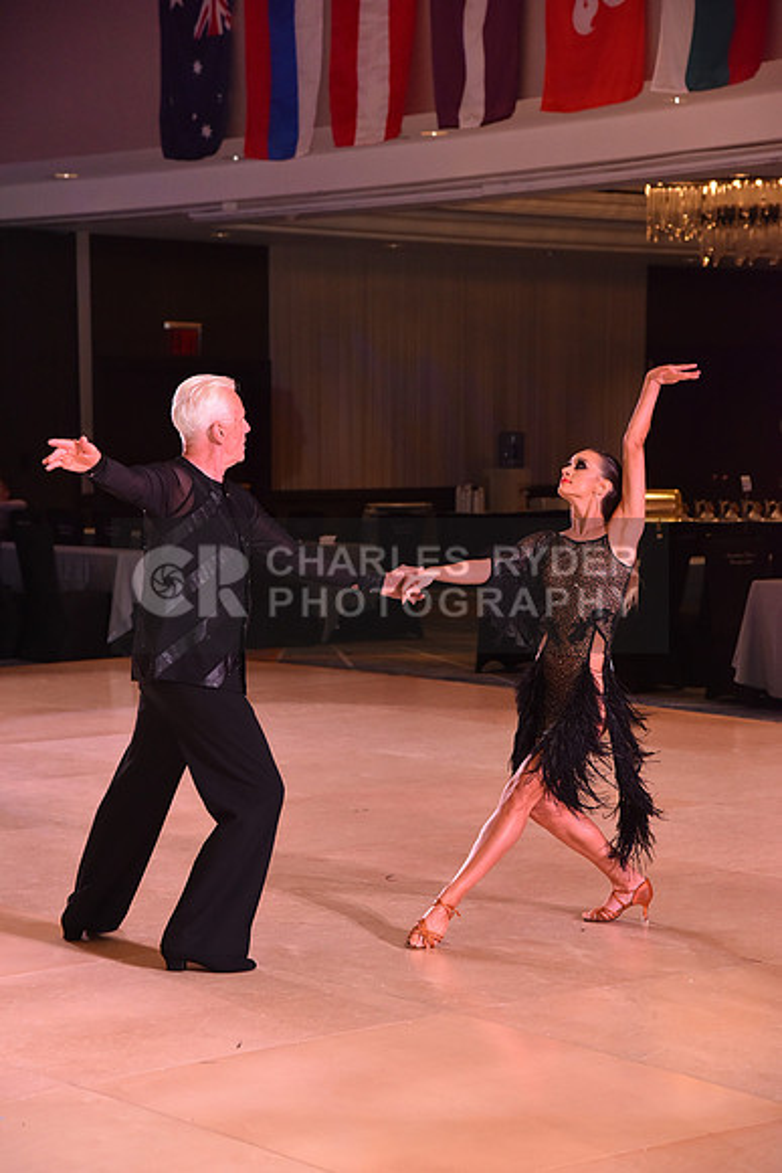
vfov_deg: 23.9
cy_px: 586
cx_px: 391
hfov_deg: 16.1
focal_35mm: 85
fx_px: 2768
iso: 2500
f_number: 5.6
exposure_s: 1/320
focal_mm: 85
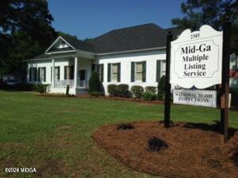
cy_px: 89
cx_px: 119
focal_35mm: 33
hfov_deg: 55.4
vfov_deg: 42.9
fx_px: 227
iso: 50
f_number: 2.4
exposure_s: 1/3623
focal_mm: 4.12
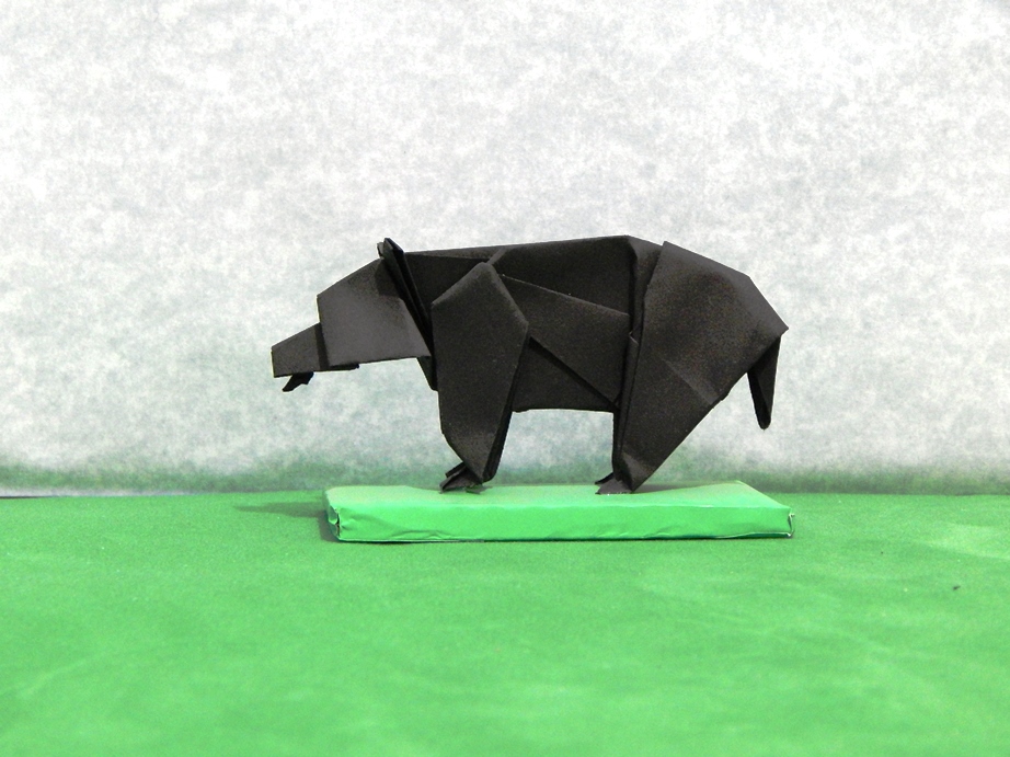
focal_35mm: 105
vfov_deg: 14.1
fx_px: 3063
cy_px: 378
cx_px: 505
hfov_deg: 18.7
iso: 800
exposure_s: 1/10
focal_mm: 18.7
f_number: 4.5
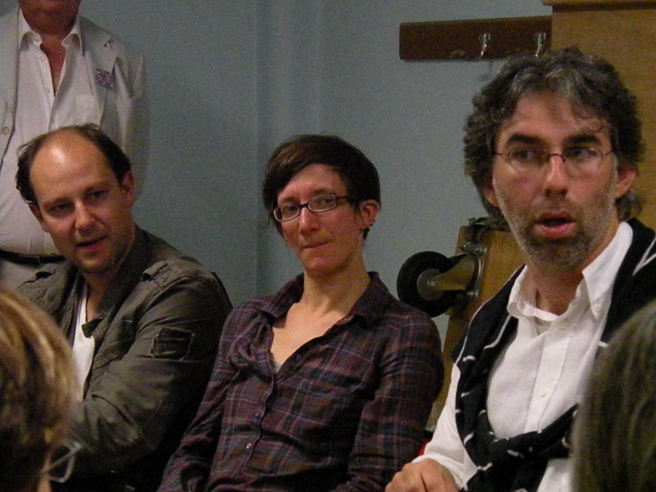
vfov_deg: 12.5
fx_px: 2255
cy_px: 246
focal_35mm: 119
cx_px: 328
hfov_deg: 16.6
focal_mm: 21
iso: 3200
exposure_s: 1/137
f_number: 4.5
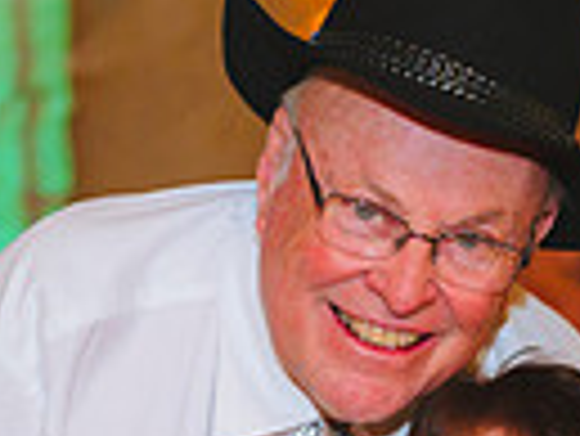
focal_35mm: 224
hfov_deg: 8.8
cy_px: 755
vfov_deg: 6.5
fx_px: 3757
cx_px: 333
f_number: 2.8
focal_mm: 52
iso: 2000
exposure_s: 1/80
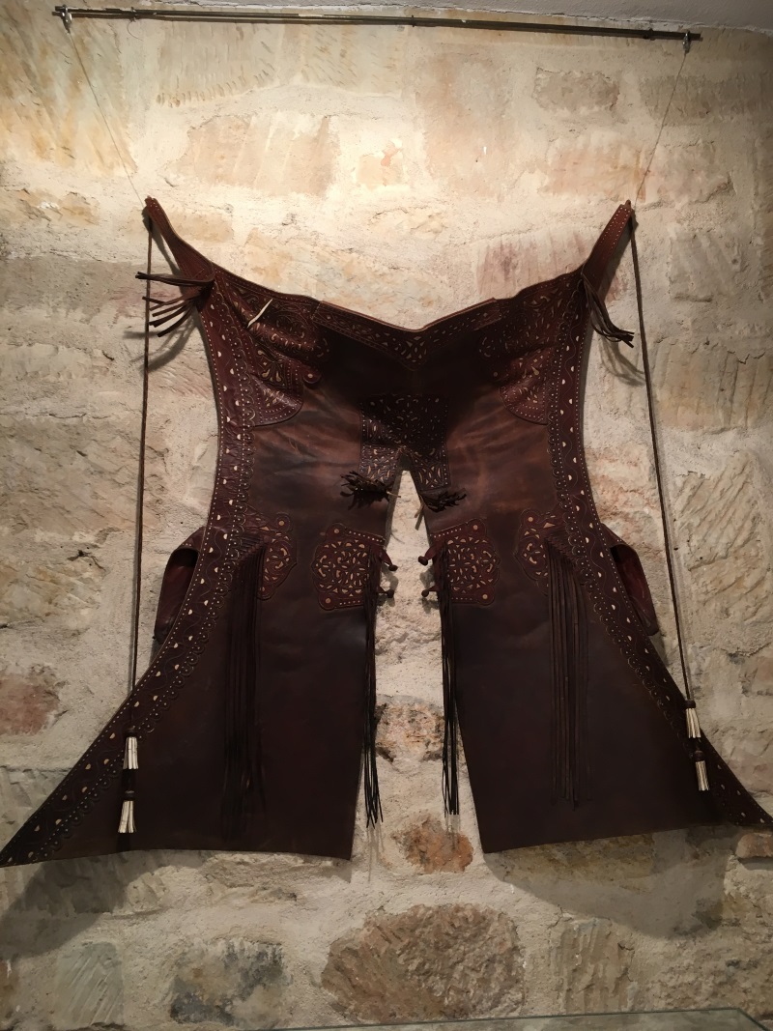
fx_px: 864
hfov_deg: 48.2
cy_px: 516
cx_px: 386
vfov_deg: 61.7
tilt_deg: +9.4
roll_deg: +0.2
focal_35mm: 29
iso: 64
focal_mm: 4.15
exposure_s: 1/33
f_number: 2.2
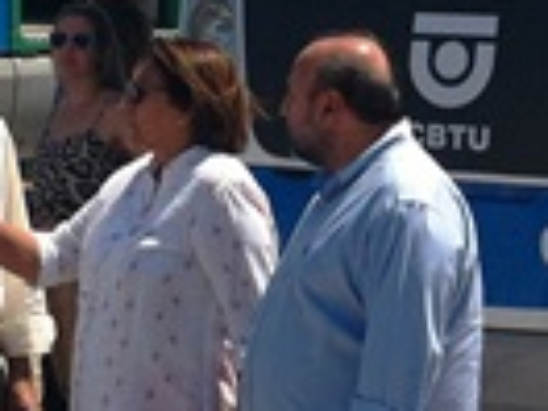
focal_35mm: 169
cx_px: 448
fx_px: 2675
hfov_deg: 11.6
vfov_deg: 8.8
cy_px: 79
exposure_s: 1/1588
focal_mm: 3.85
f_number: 2.8
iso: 80
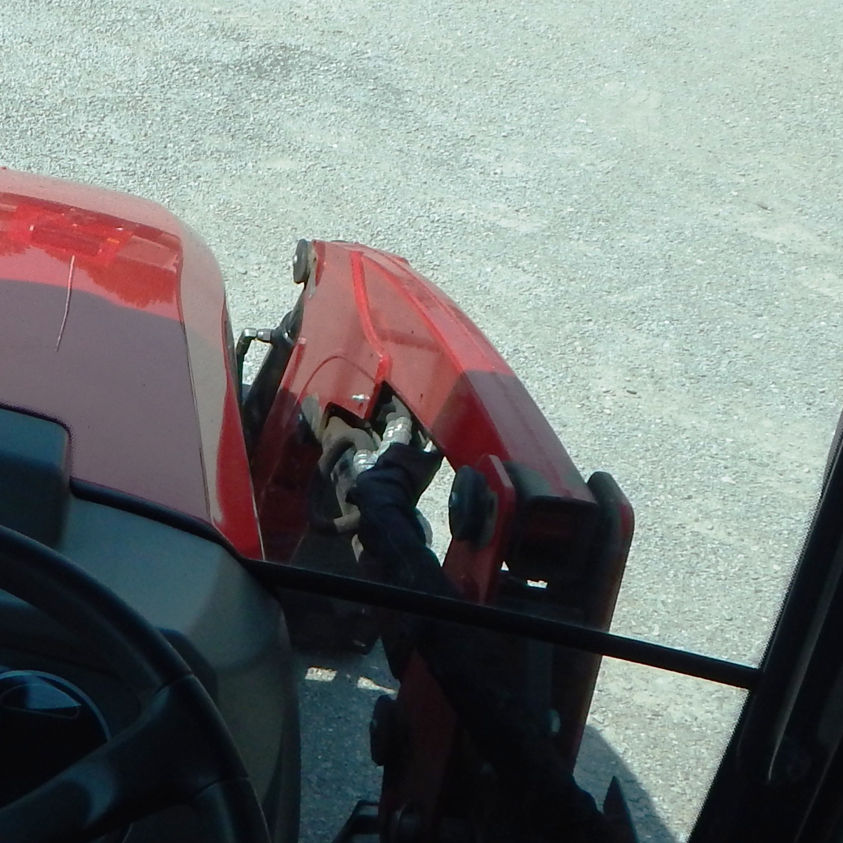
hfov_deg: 25.3
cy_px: 208
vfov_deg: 26.5
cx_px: -33
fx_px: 1763
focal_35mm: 64
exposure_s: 1/500
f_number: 6
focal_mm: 4
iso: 125
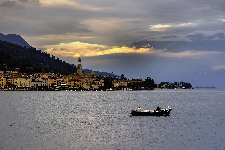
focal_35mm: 110
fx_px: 688
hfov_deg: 18.6
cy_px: 75
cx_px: 112
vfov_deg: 12.5
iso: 64
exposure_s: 1/250
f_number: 3.5
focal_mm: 110
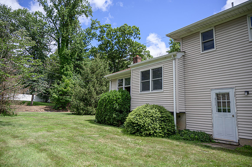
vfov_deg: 53.1
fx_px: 168
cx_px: 126
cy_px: 84
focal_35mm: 24
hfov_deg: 73.8
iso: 160
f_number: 4
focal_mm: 24
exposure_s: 1/1000
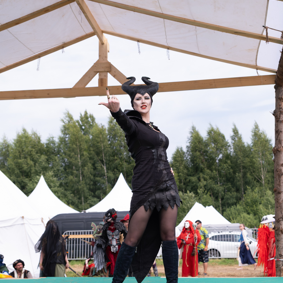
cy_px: 164
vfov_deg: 25.3
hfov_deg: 25.4
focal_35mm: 68
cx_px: 141
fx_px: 629
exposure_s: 1/1600
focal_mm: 35.3
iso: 250
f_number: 3.6
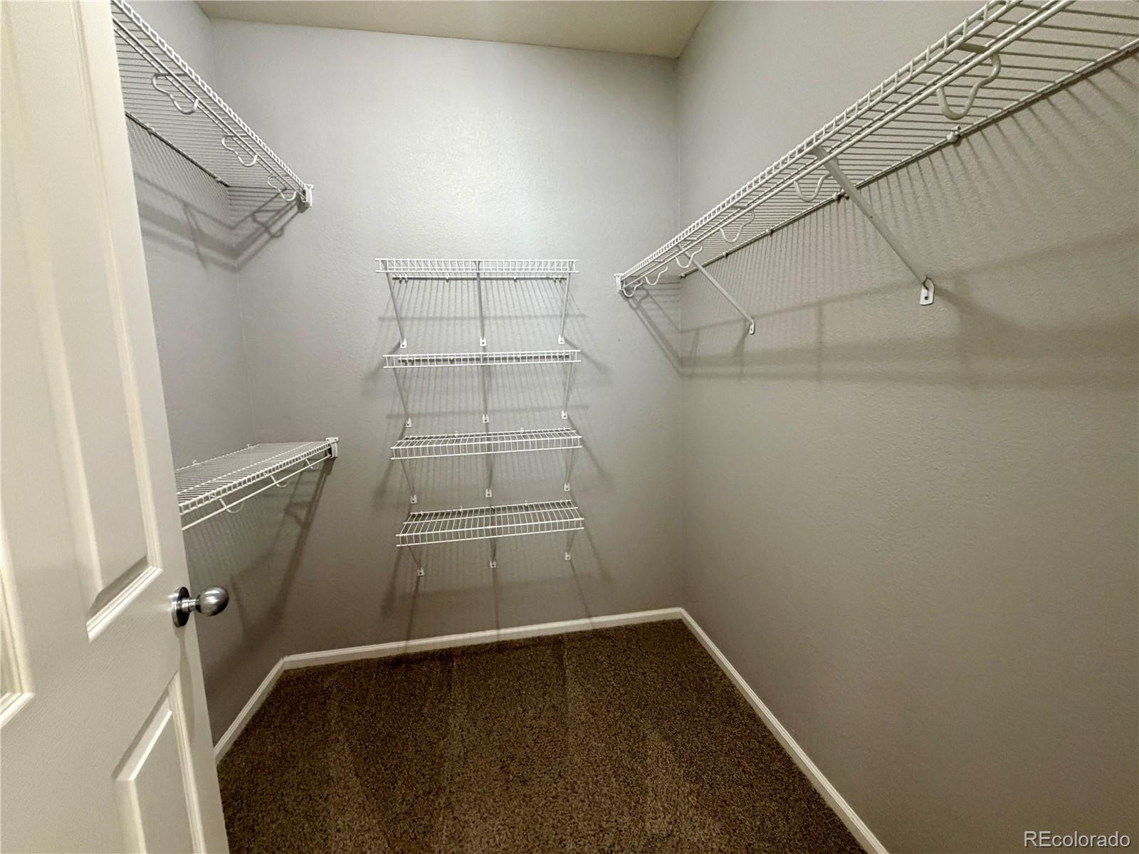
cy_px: 427
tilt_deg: -6.0
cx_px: 570
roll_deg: +2.4
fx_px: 461
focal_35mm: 14
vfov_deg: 85.7
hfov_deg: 102.1
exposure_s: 1/60
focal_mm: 2.22
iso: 500
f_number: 2.2
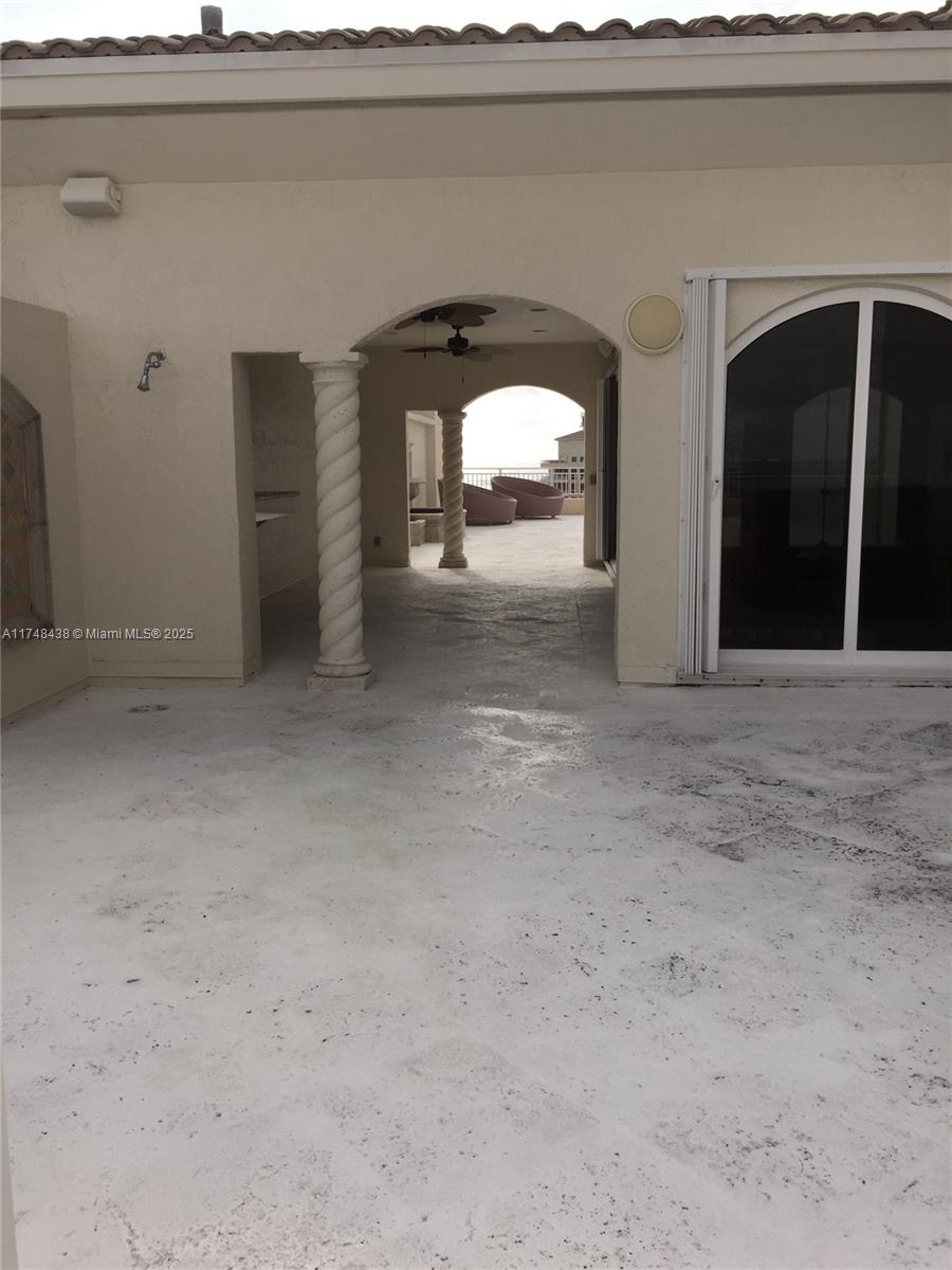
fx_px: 1063
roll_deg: -0.6
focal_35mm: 29
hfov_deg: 48.2
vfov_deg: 61.7
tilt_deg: -7.2
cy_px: 635
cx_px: 476
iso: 32
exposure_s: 1/2475
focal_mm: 4.15
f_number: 2.2
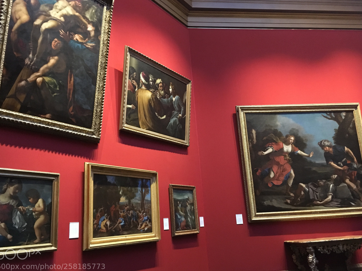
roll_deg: +3.1
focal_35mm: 31
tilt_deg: +15.7
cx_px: 175
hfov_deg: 58.3
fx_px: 324
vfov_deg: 45.4
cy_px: 140
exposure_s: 1/17
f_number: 2.2
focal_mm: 4.15
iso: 320
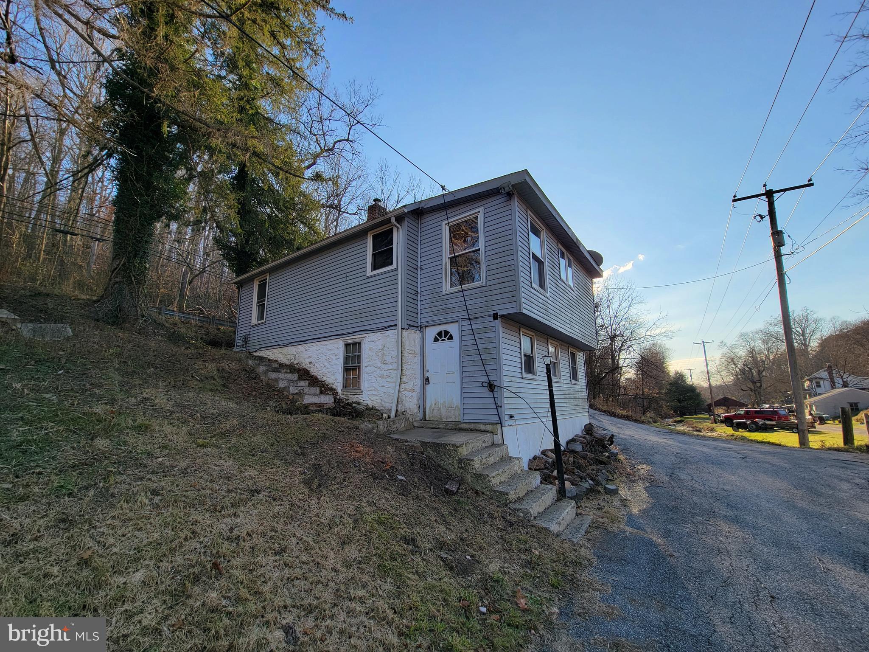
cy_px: 326
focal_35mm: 13
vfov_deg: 89.9
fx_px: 326
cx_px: 434
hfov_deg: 106.2
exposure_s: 1/606
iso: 50
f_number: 2.2
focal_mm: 2.2
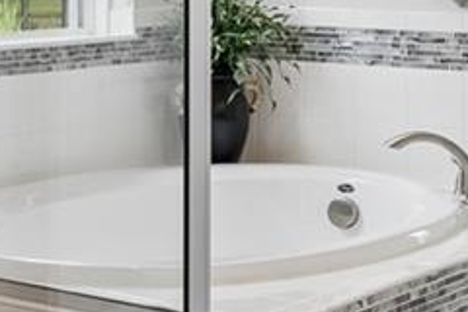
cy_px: -8
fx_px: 1300
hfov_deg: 19.7
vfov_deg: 13.5
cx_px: -12
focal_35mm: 100
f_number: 7.1
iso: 100
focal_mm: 10
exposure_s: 1/30
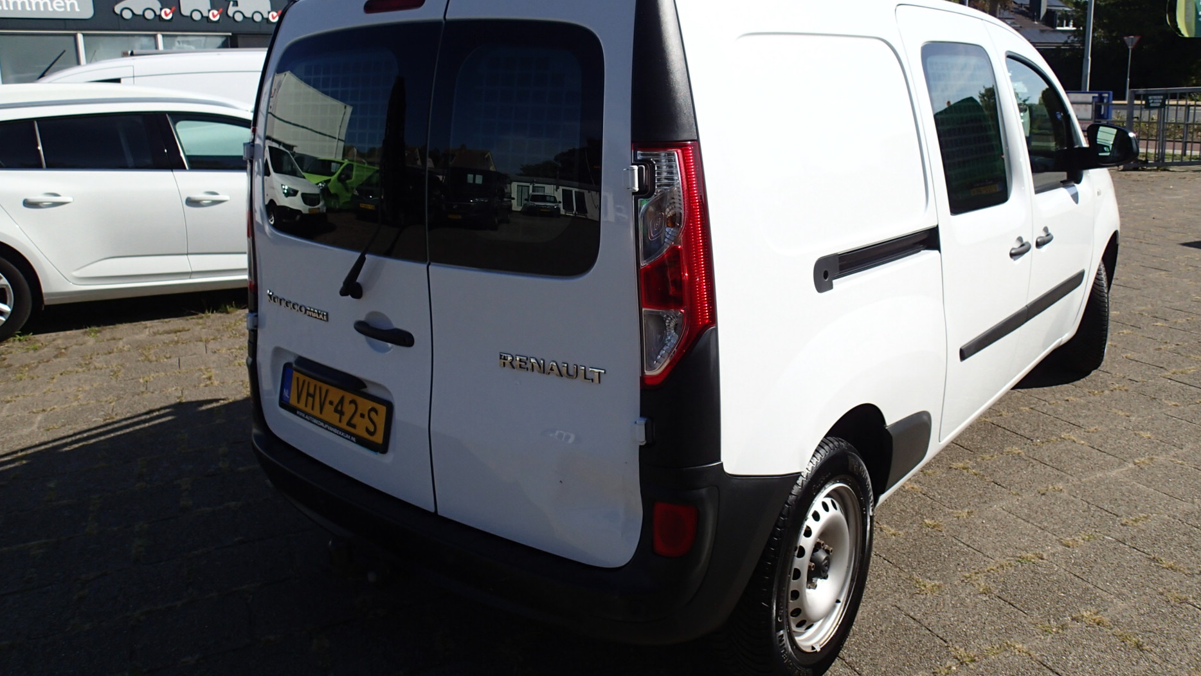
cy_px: 250
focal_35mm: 28
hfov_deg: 67.9
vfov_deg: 41.2
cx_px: 596
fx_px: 892
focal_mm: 4.5
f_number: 8
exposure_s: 1/250
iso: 100
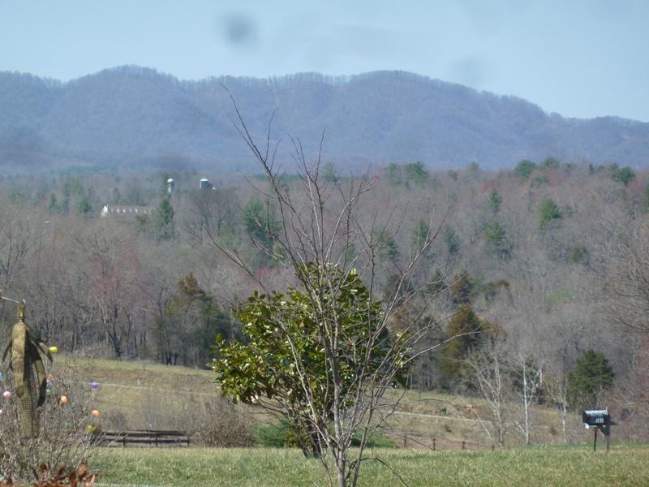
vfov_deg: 5.7
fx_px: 4875
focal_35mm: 260
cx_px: 324
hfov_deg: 7.6
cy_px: 244
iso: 80
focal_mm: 42.6
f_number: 4.7
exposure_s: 1/320
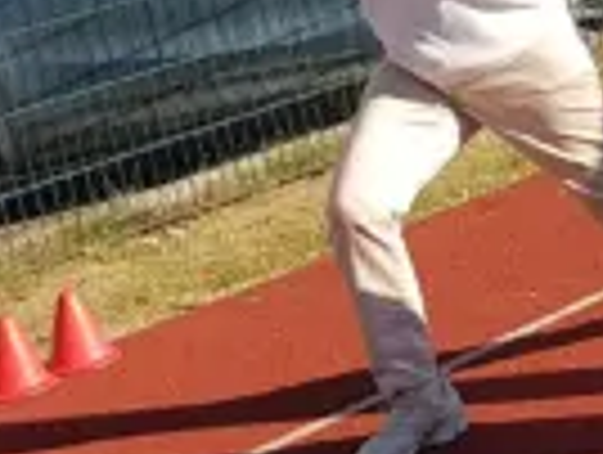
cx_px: 738
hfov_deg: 12.9
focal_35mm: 149
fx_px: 2600
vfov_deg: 10.0
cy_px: 162
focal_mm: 4.2
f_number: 1.7
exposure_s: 1/1576
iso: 40
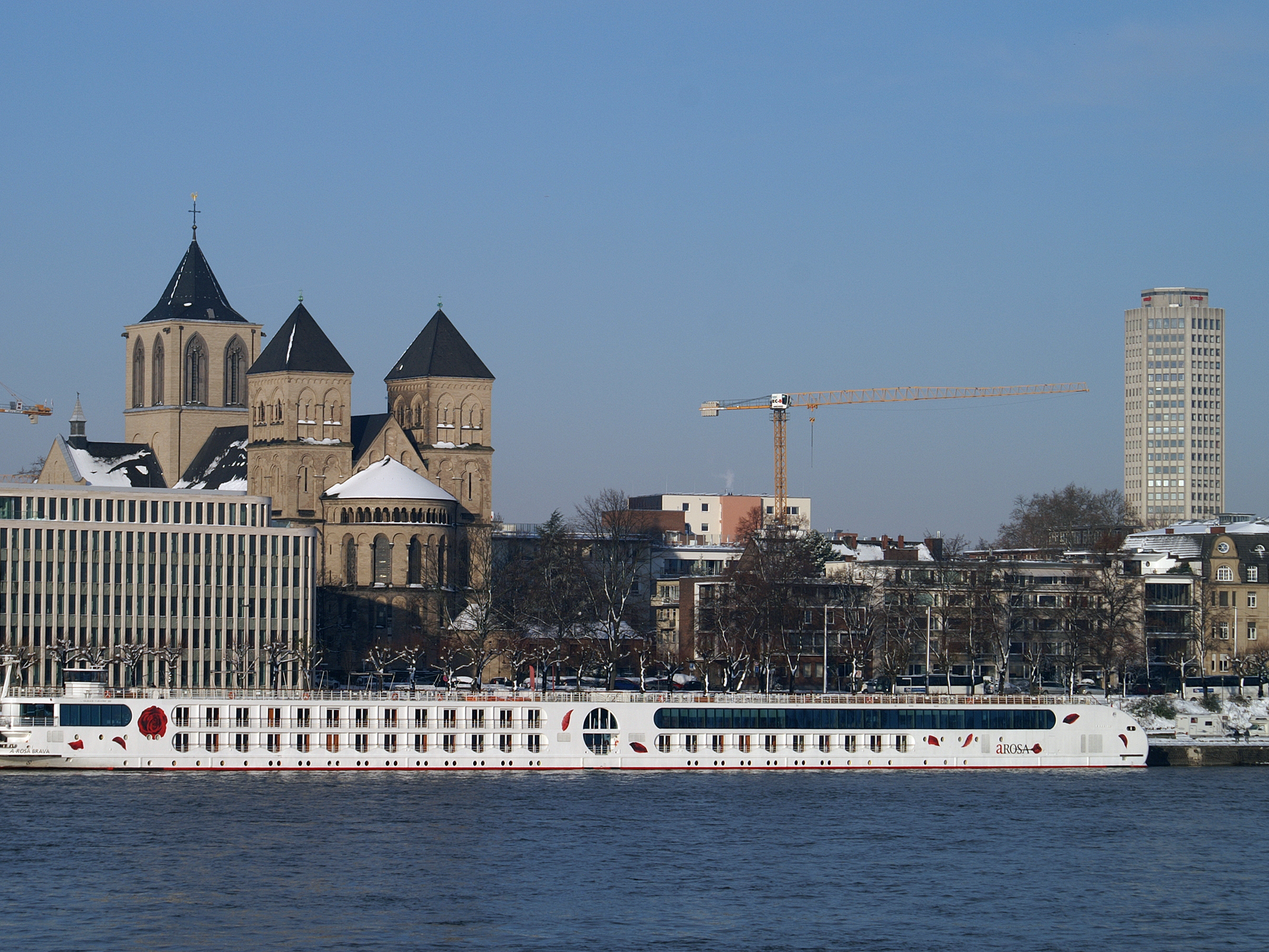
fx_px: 5080
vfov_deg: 10.7
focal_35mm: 139
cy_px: 476
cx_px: 570
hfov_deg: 14.2
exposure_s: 1/400
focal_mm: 85
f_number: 10
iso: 100
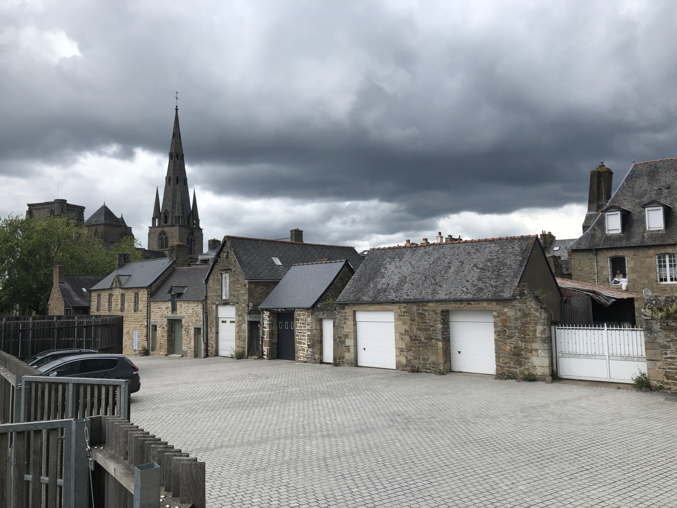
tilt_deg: +5.6
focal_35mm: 28
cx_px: 338
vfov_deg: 49.7
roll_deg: +1.8
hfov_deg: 63.4
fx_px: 548
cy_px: 254
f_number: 1.8
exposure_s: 1/1736
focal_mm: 4
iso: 20
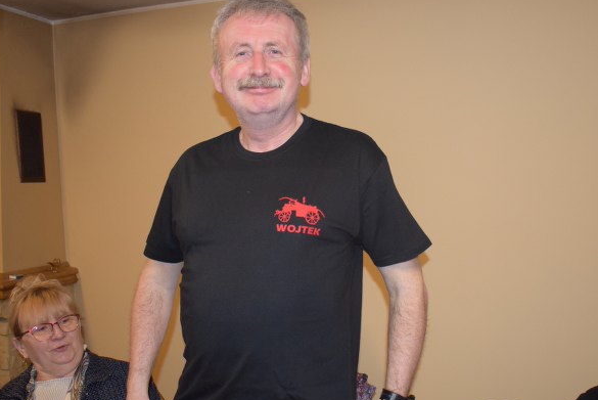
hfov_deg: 47.4
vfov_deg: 32.7
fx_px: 682
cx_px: 311
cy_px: 196
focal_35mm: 41
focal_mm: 20
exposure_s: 1/60
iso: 2200
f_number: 3.8
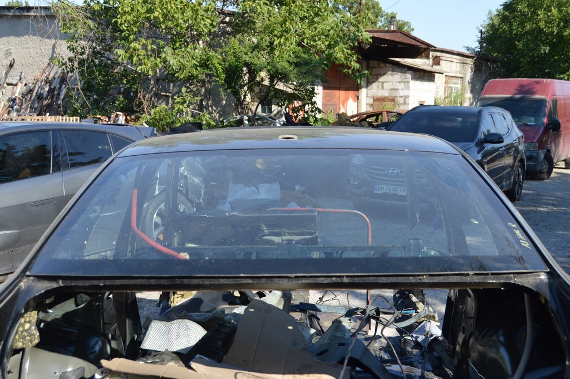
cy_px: 190
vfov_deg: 31.8
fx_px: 664
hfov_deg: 46.4
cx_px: 285
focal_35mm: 42
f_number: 7.1
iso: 100
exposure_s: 1/200
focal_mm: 28
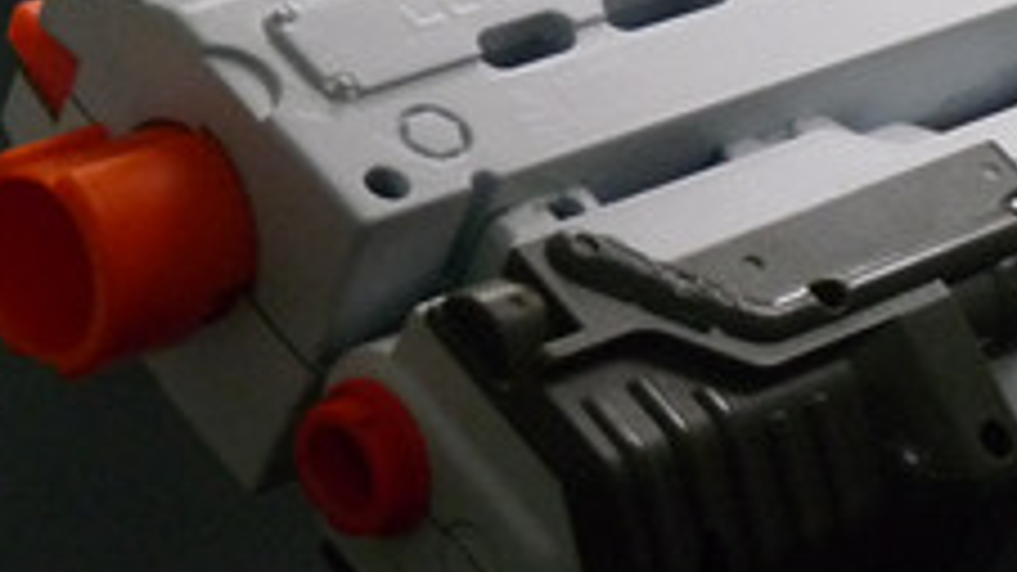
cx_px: 1336
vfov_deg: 7.1
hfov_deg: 12.3
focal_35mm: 170
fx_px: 4583
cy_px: -131
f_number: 3.2
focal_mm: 9.8
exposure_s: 1/125
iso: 400
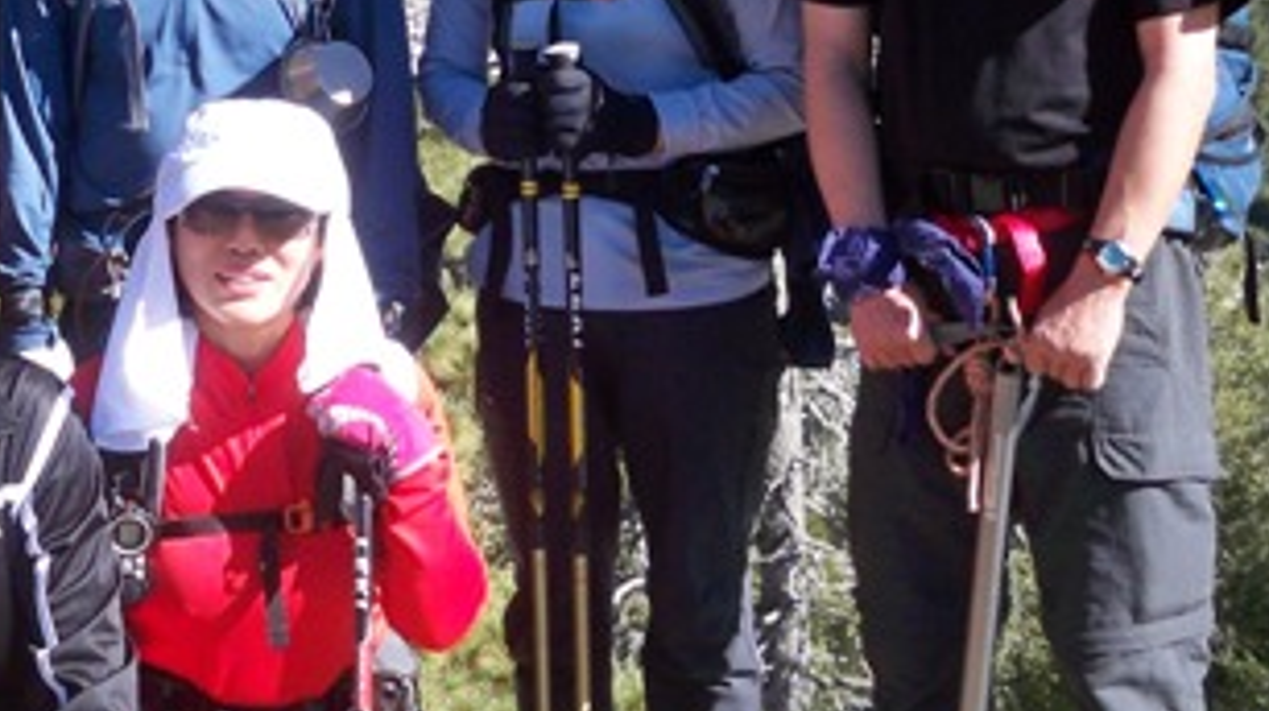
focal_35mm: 97
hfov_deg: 21.3
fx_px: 3261
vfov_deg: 12.2
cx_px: 17
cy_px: -72
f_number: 3.1
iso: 80
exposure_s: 1/400
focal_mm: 6.3
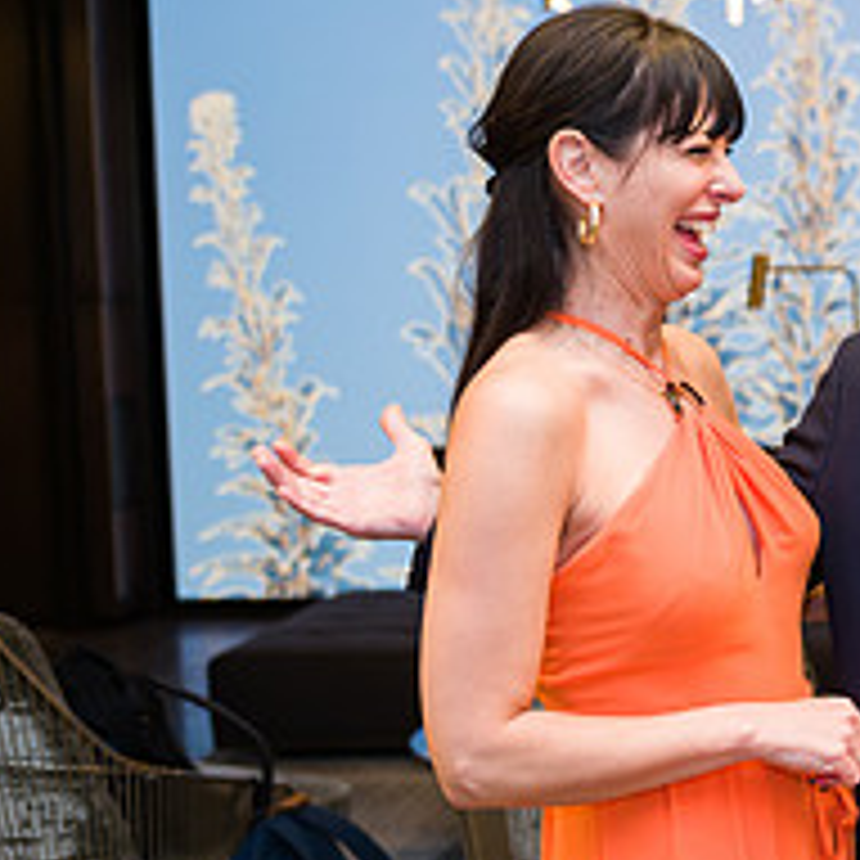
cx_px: 1130
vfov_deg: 21.6
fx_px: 2249
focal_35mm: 80
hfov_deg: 19.8
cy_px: 500
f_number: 3.2
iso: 400
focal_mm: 31
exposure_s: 1/200
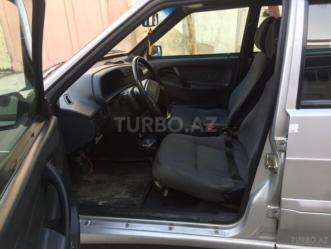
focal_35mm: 29
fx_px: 277
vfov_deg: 48.2
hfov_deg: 61.7
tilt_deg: -24.5
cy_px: 124
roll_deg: +3.7
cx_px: 166
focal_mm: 4.15
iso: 40
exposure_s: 1/50
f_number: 2.2
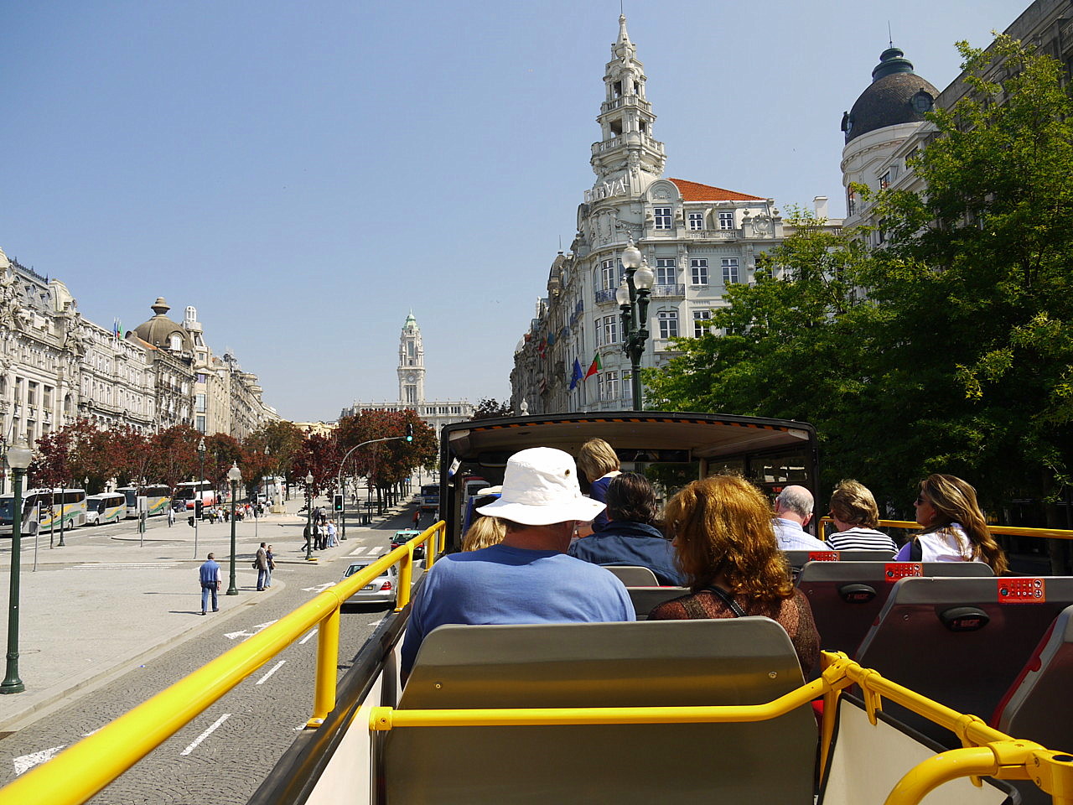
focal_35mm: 28
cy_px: 402
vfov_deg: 49.7
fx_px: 868
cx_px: 536
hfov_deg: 63.4
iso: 100
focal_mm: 14
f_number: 5.6
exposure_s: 1/160
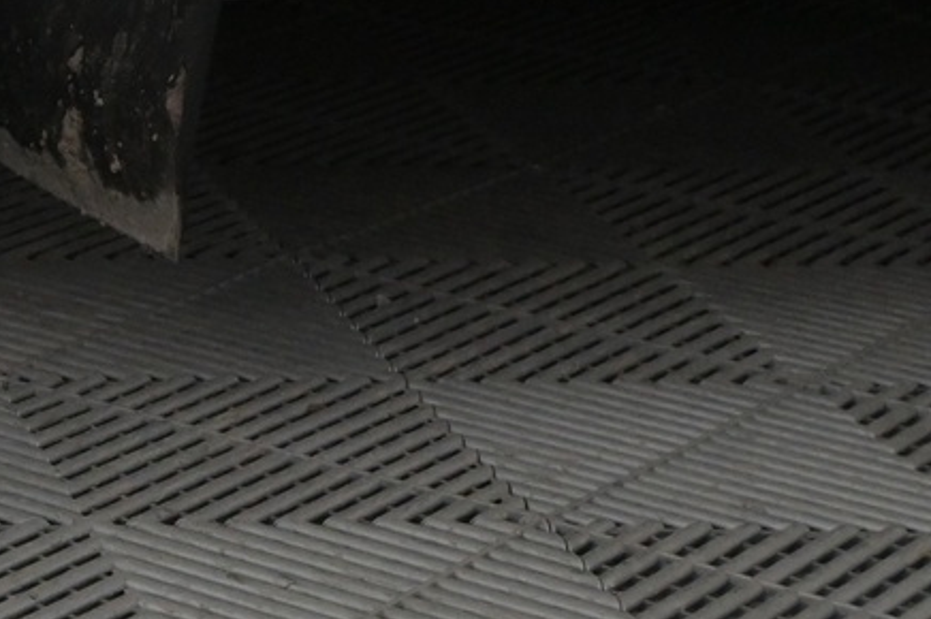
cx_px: -688
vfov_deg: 9.2
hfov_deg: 13.0
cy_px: -295
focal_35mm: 145
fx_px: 3747
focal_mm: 26
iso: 2500
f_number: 6.3
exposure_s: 1/100
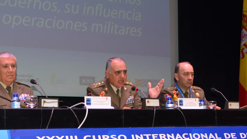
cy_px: 103
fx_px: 517
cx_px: 85
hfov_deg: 26.7
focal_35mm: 79
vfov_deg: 15.2
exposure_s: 1/60
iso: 400
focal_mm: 26
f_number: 4
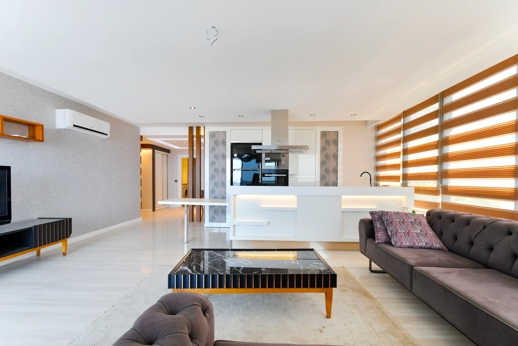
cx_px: 259
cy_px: 173
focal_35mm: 15
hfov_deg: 100.4
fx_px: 216
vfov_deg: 77.3
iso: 640
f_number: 5.6
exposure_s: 1/60
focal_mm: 10
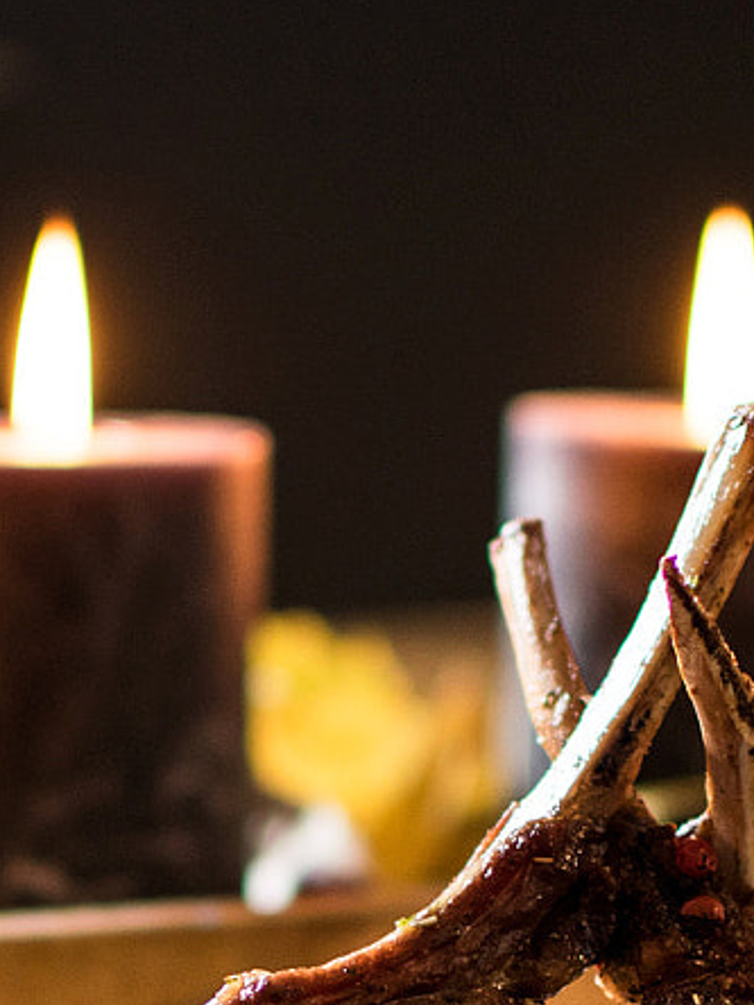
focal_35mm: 182
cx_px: 190
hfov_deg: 8.2
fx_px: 5278
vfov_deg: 10.8
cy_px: 833
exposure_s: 1/30
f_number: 1.8
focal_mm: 35
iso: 100
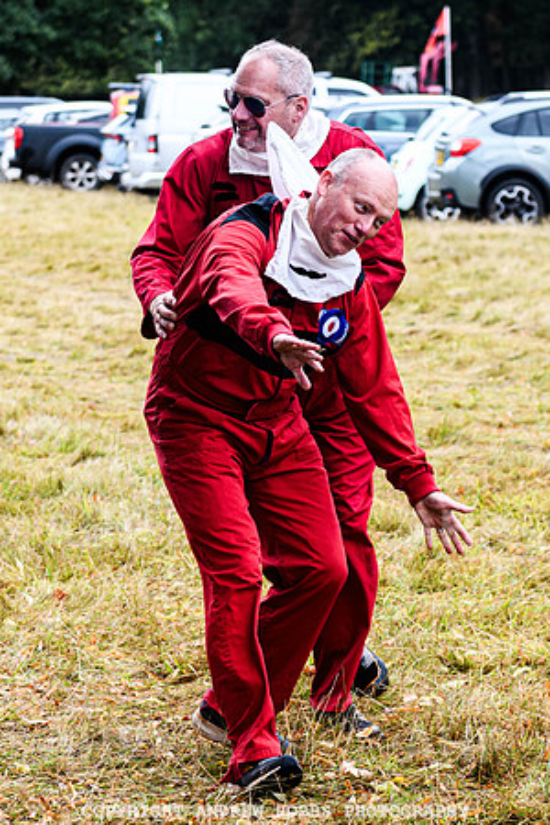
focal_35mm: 172
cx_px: 313
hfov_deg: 8.0
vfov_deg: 12.0
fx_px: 3936
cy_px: 331
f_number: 4.5
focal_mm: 70
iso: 400
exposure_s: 1/1000
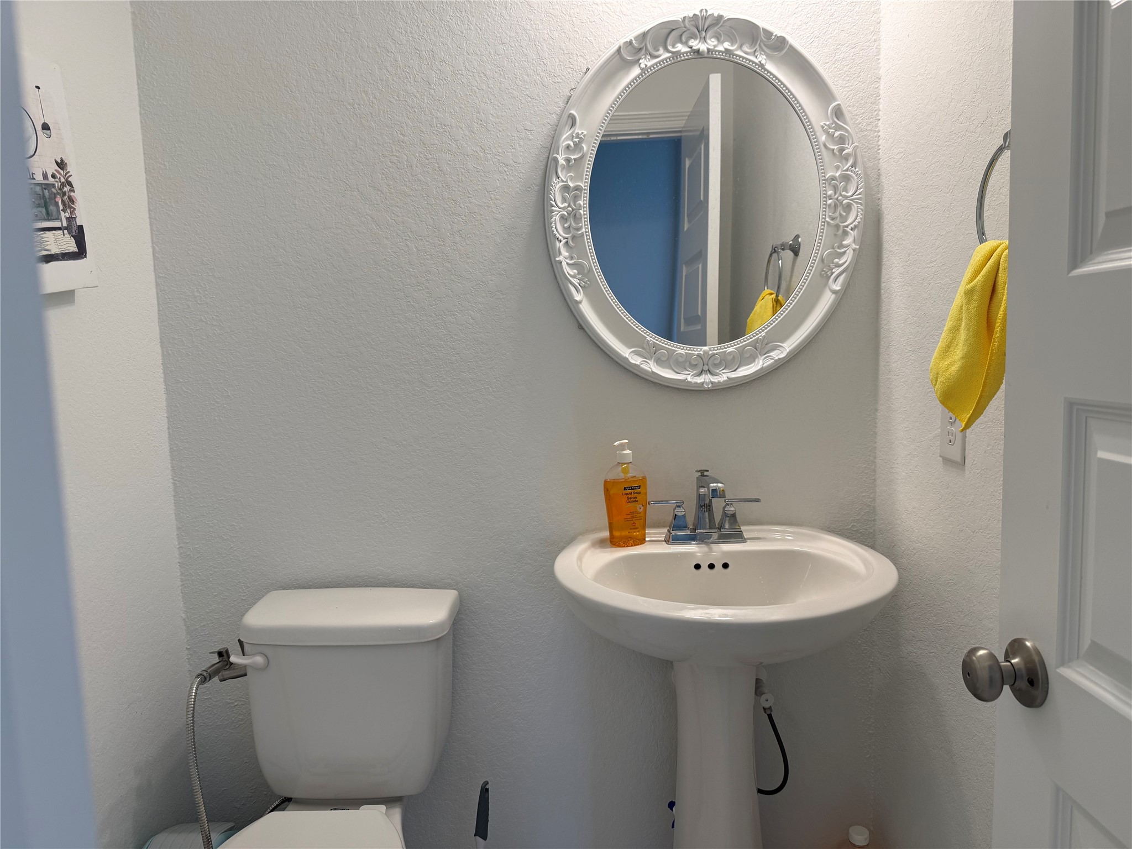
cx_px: 566
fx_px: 785
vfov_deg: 56.8
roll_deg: +1.9
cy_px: 424
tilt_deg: -5.9
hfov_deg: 71.6
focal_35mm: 24
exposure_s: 1/120
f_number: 1.78
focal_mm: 6.76
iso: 80
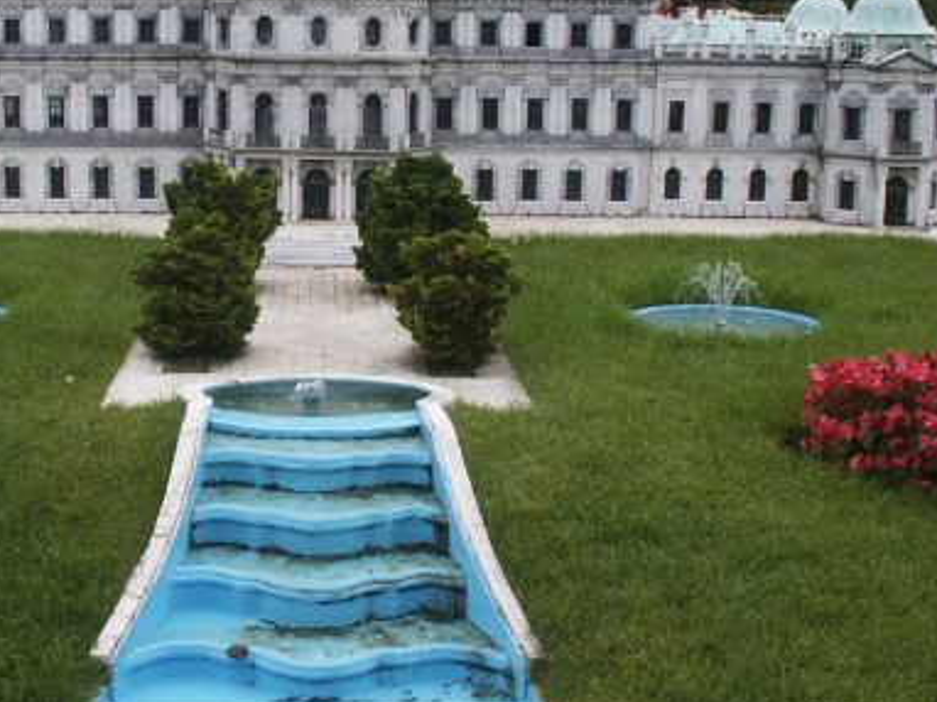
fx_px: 1488
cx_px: 285
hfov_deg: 34.5
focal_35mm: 55
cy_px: 307
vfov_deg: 26.5
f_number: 6.7
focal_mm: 7.19
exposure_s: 1/125
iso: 64
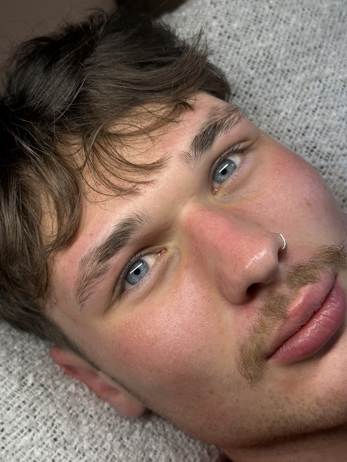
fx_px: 655
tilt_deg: -72.1
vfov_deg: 38.9
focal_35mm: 49
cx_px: 170
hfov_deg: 29.7
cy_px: 227
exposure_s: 1/103
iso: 50
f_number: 1.78
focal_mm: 6.76
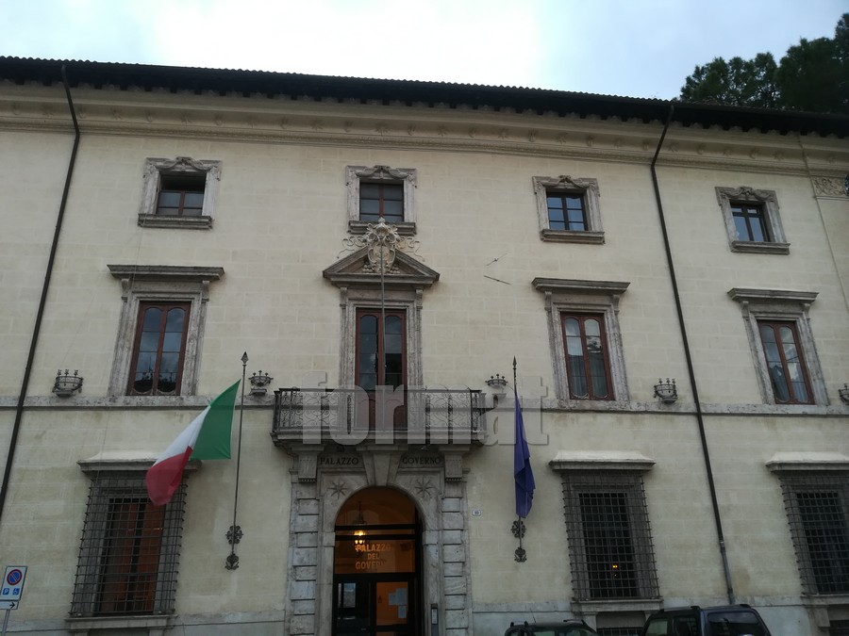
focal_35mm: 26
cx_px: 424
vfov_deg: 53.1
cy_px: 318
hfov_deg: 67.3
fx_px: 638
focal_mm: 3.83
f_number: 2.2
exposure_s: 1/33.3
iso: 80
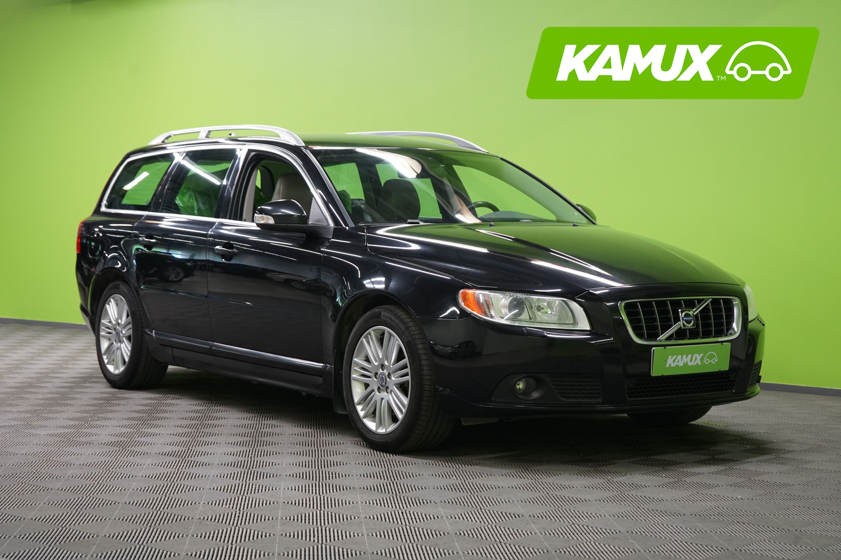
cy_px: 280
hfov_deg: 31.4
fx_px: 1495
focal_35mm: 64
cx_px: 420
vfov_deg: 21.2
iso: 1250
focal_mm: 64
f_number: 5.6
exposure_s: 1/50
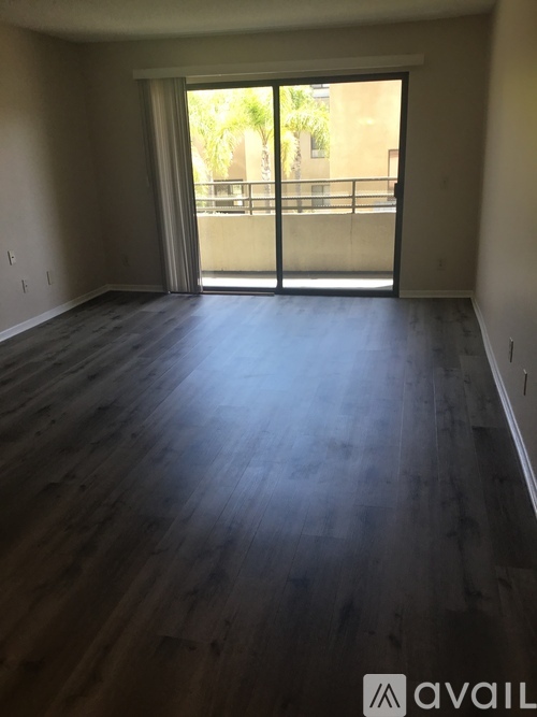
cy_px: 358
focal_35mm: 31
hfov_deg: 45.4
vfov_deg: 58.4
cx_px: 268
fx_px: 641
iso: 40
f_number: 2.4
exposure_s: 1/120
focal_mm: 3.3
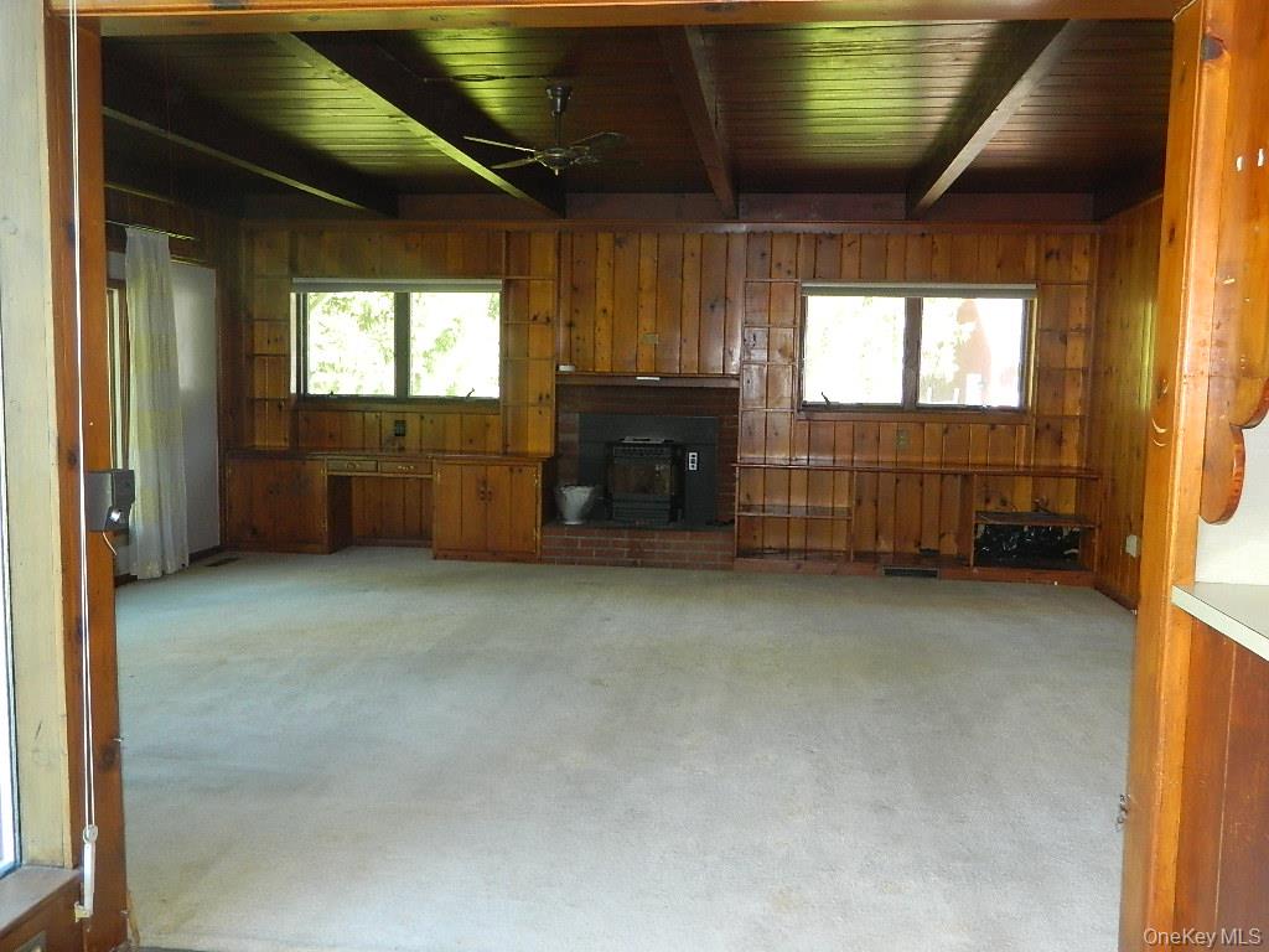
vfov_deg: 45.4
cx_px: 634
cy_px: 476
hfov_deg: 58.4
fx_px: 1136
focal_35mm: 31
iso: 320
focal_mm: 5.6
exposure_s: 1/30
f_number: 3.2
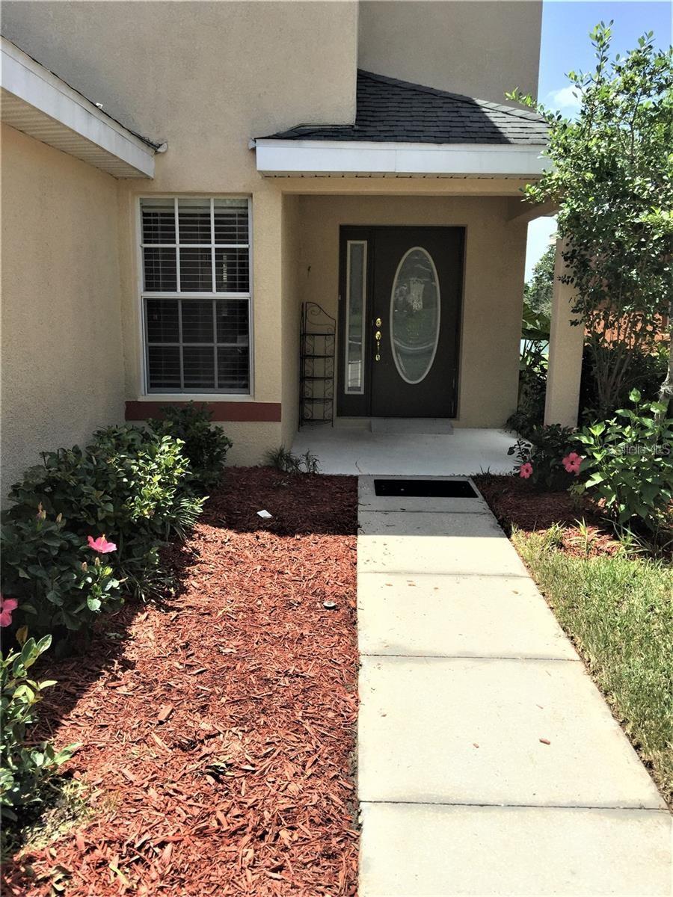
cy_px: 448
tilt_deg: -10.9
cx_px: 336
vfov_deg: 61.7
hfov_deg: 48.2
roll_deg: -0.3
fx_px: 752
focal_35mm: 29
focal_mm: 4.15
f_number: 2.2
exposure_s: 1/1883
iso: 32
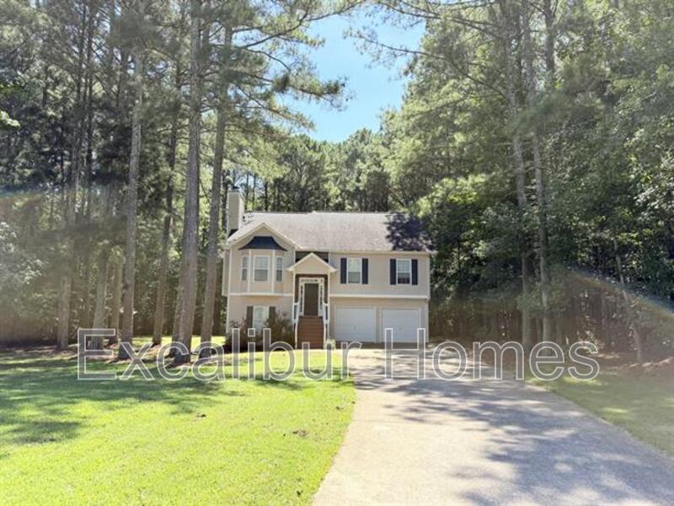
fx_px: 467
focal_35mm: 24
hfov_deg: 71.6
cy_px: 253
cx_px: 337
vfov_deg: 56.8
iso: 100
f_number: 1.78
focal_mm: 6.76
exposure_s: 1/1812
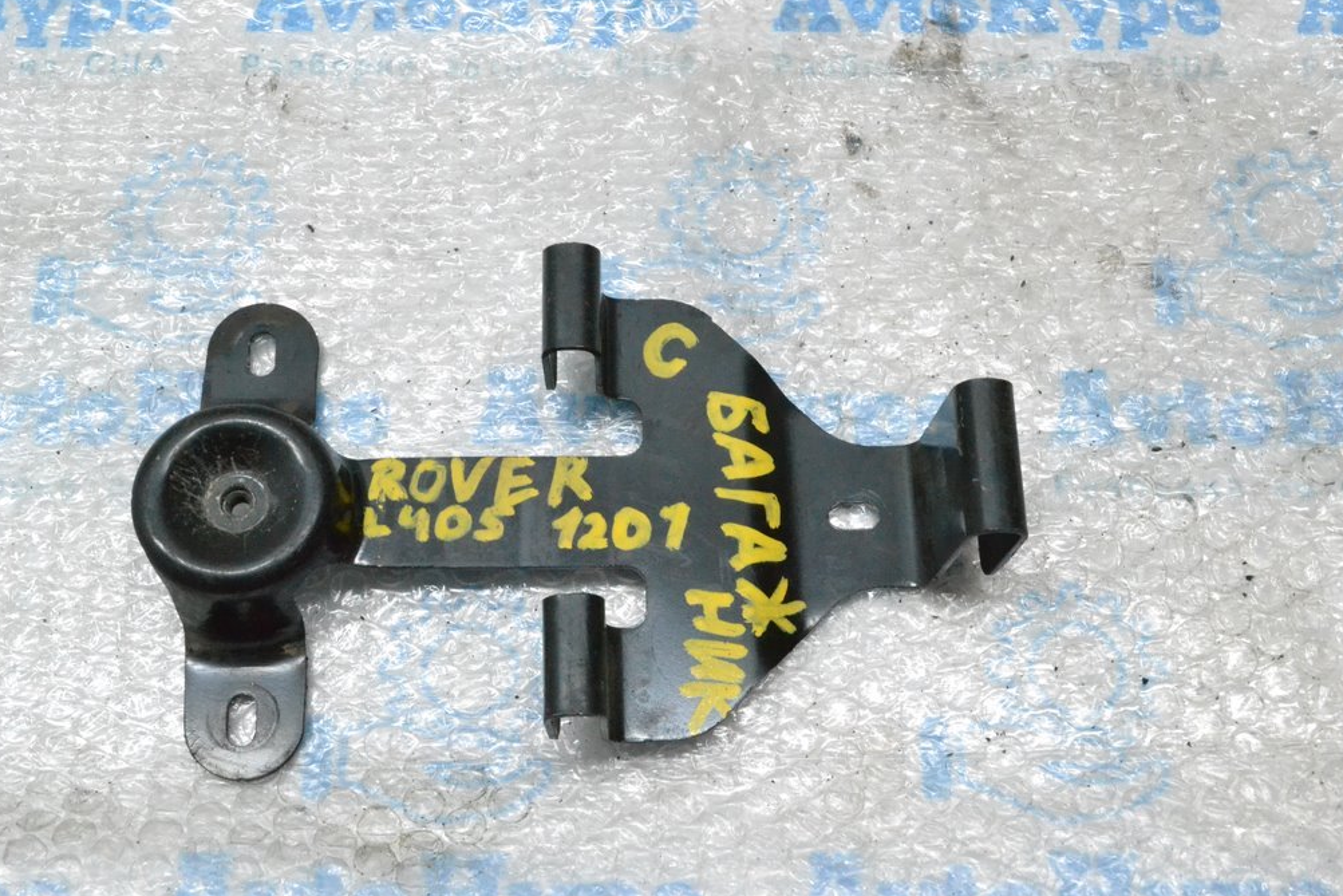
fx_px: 1828
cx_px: 669
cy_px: 447
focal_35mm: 49
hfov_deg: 40.3
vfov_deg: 27.5
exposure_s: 1/160
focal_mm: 32
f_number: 11
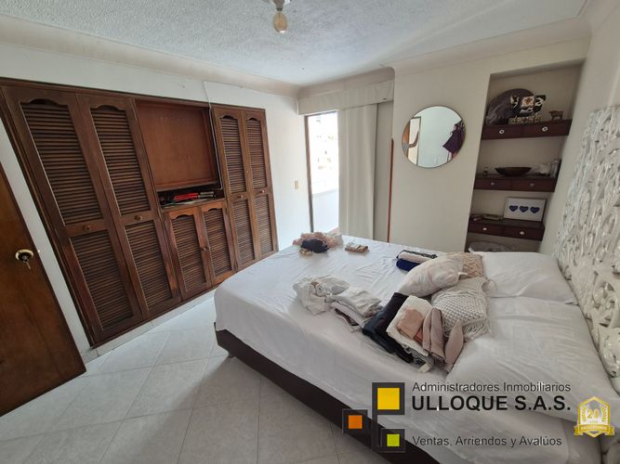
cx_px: 310
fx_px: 233
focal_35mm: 13
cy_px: 232
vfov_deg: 89.9
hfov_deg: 106.2
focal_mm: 2.2
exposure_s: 1/60
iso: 64
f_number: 2.2
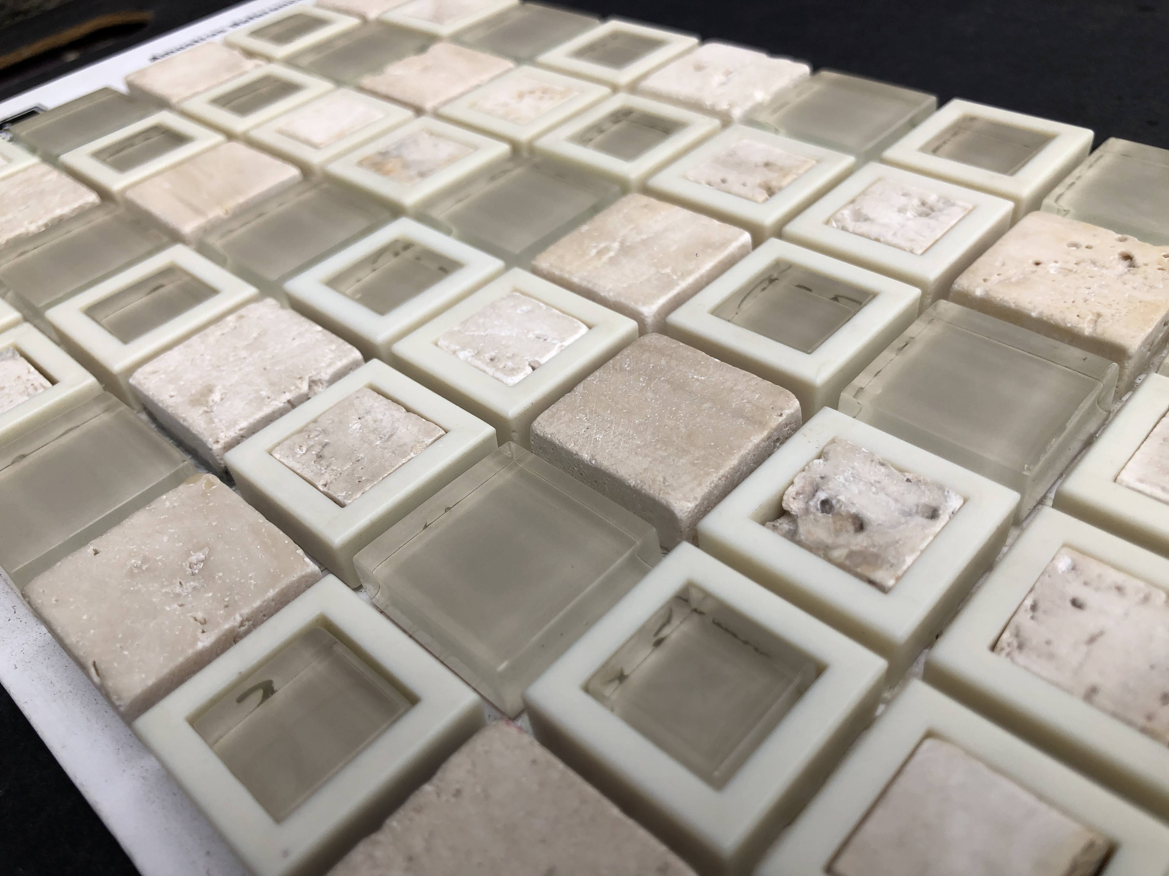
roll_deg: +9.2
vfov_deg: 49.7
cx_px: 584
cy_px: 438
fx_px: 946
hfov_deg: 63.4
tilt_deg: -44.3
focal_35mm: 28
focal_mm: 3.99
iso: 25
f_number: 1.8
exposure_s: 1/120
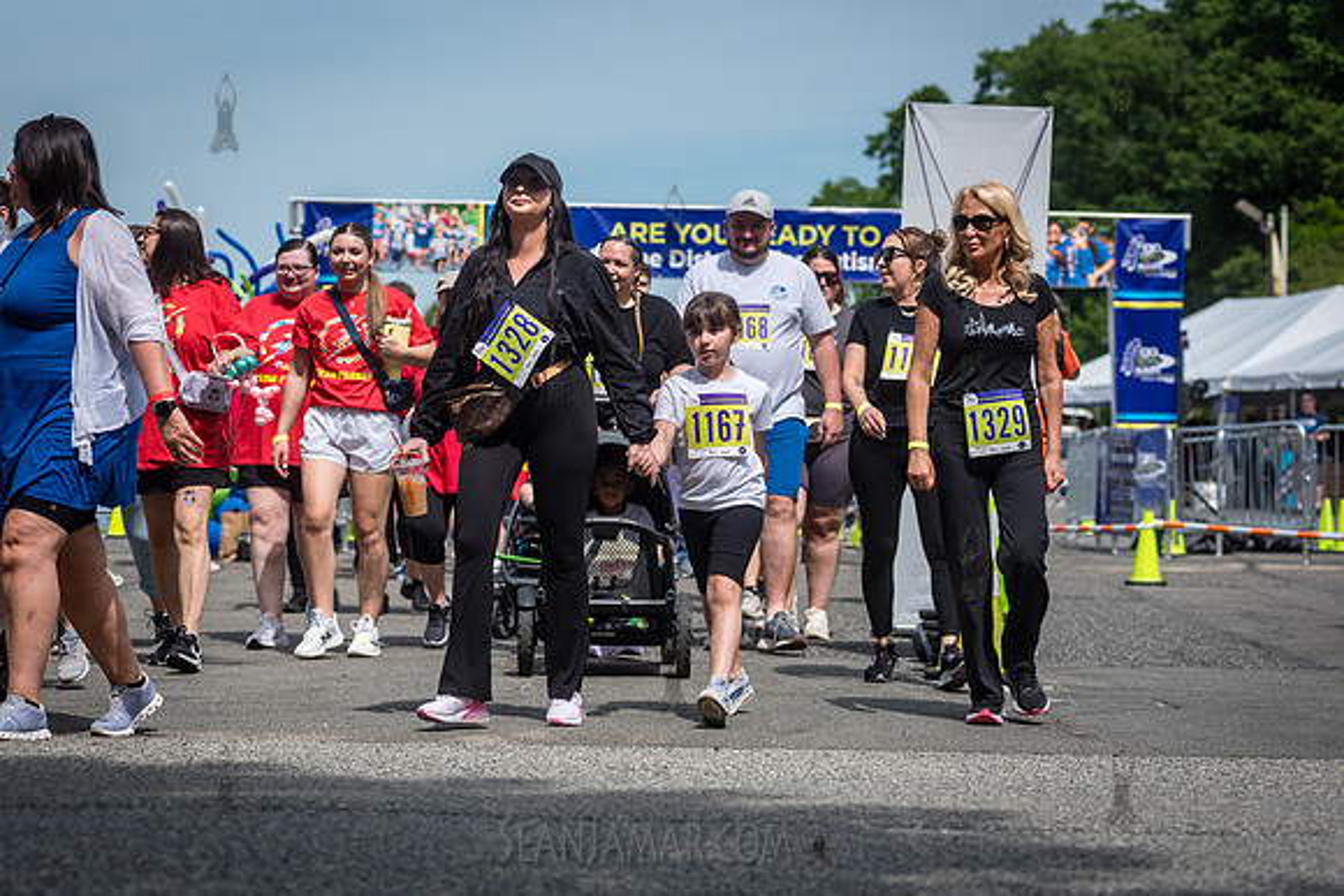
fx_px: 3786
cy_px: 448
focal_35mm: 101
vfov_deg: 13.5
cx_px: 672
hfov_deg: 20.1
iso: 250
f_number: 4.5
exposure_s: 1/4000
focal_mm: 100
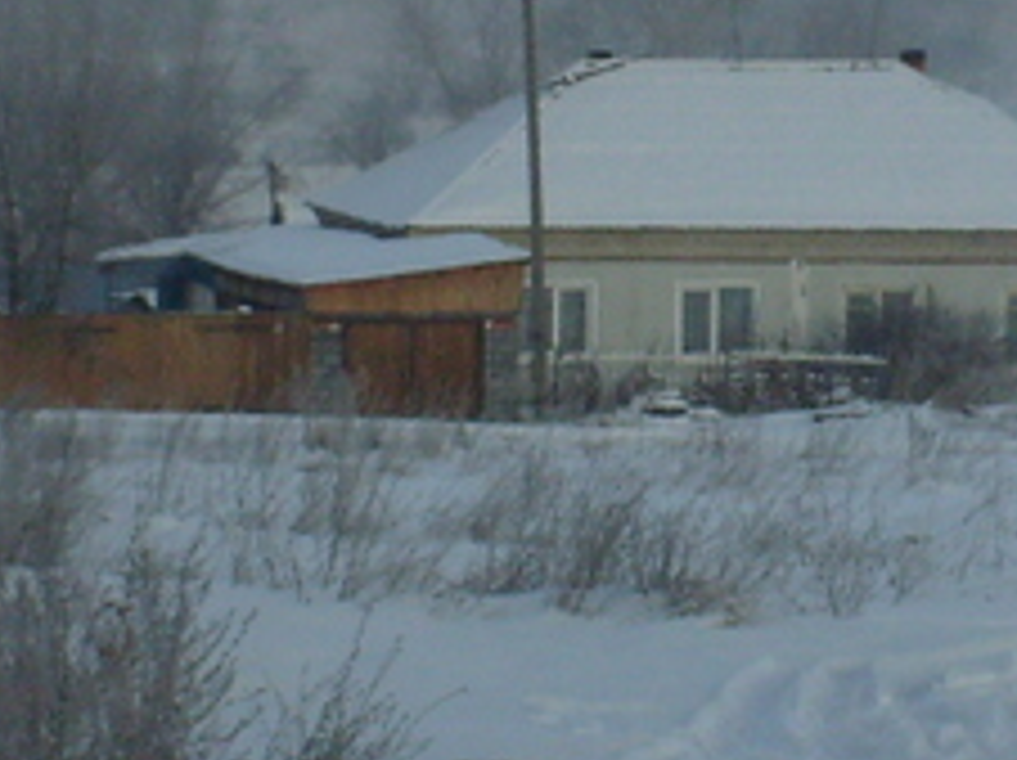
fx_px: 9656
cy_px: -47
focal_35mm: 329
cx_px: 1008
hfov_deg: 6.0
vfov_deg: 4.5
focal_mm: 17.4
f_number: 4.9
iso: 100
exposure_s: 1/125
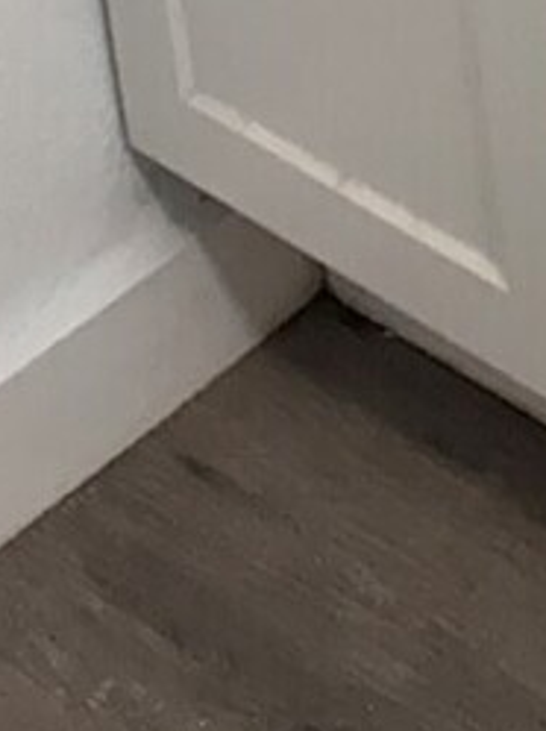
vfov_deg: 11.2
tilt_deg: -16.8
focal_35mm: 139
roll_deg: -0.1
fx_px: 2931
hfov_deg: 9.2
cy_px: -1180
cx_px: 1453
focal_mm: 6.76
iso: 125
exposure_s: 1/120
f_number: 1.78
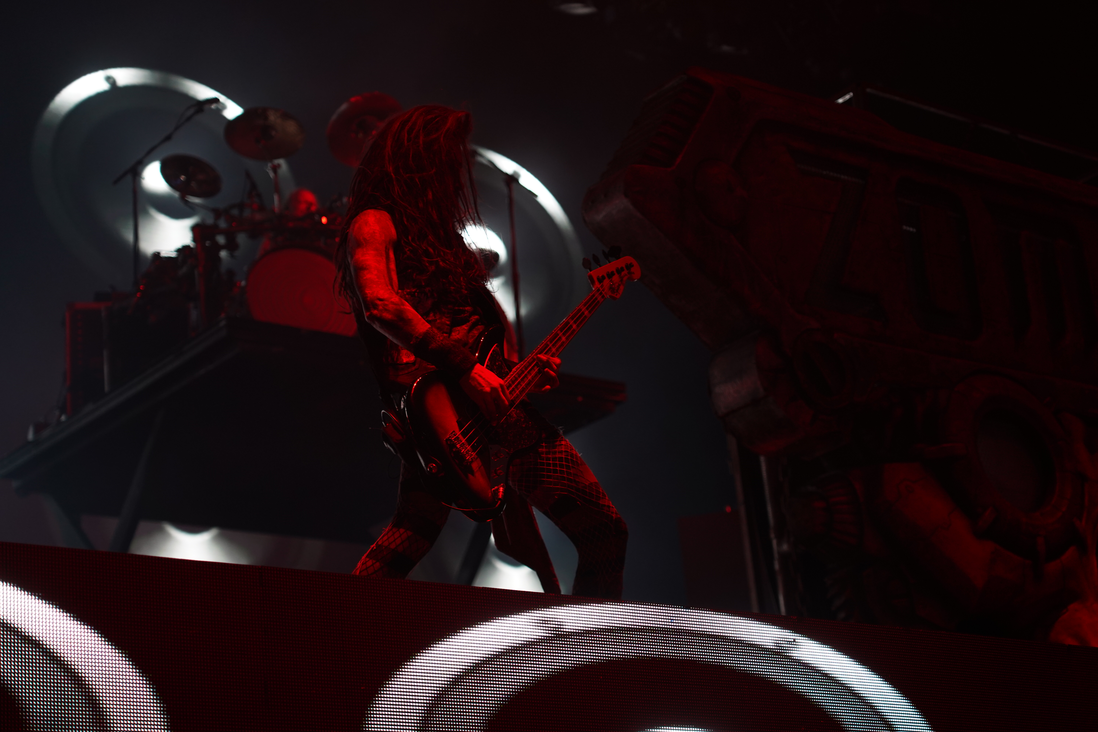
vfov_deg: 18.2
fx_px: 2287
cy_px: 366
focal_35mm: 75
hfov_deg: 27.0
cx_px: 549
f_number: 4
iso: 1000
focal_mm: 75
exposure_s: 1/125
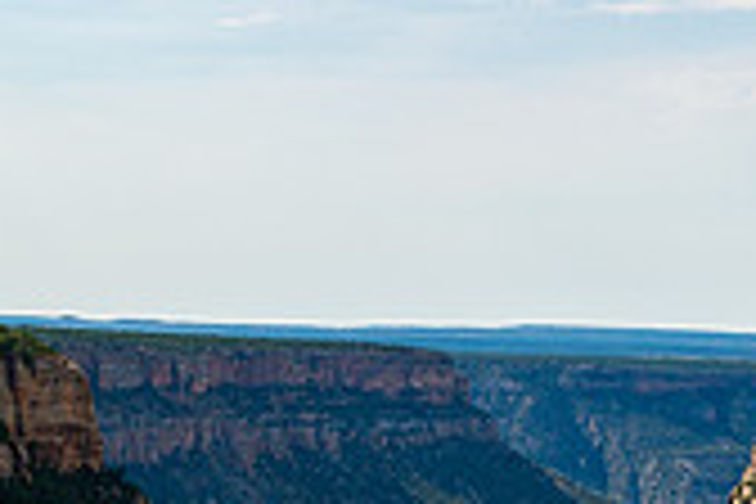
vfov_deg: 8.2
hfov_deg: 12.4
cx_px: 508
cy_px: 472
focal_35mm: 166
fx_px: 3486
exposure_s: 1/200
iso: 110
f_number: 14
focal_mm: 48
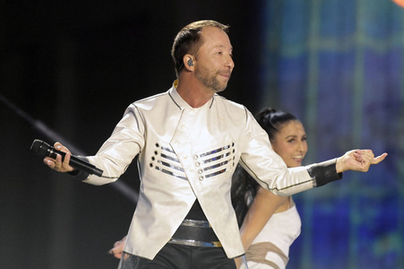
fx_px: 4710
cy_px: 134
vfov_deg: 3.3
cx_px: 202
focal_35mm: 420
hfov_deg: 4.9
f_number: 5.6
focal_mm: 420
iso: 12800
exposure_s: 1/500
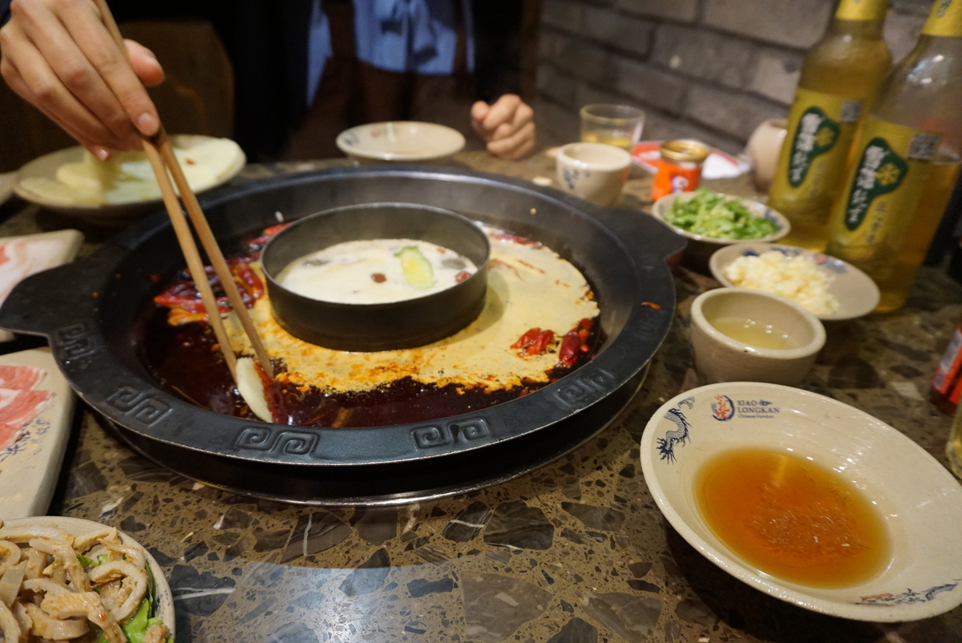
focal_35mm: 24
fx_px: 642
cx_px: 481
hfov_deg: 73.7
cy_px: 322
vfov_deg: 53.2
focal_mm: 16
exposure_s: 1/160
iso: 1600
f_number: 4
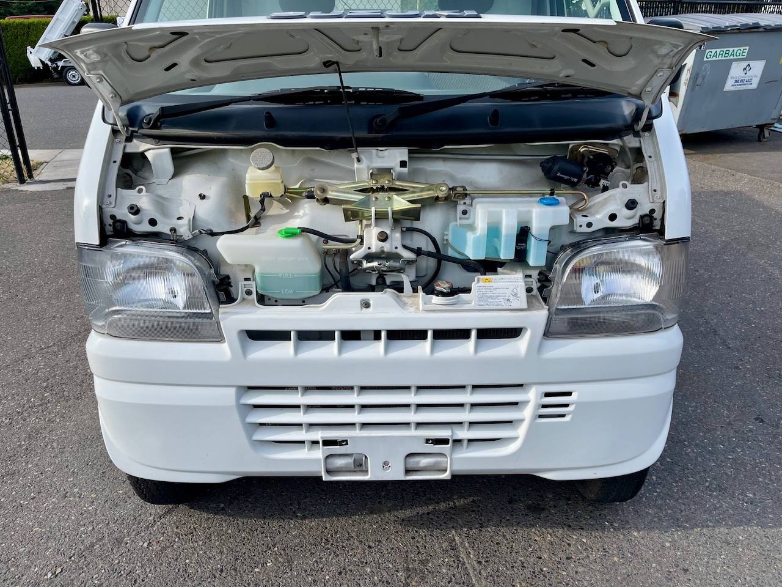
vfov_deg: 54.9
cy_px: 294
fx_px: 565
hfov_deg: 69.4
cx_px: 391
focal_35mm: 25
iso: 32
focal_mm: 5.1
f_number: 1.6
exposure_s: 1/1493
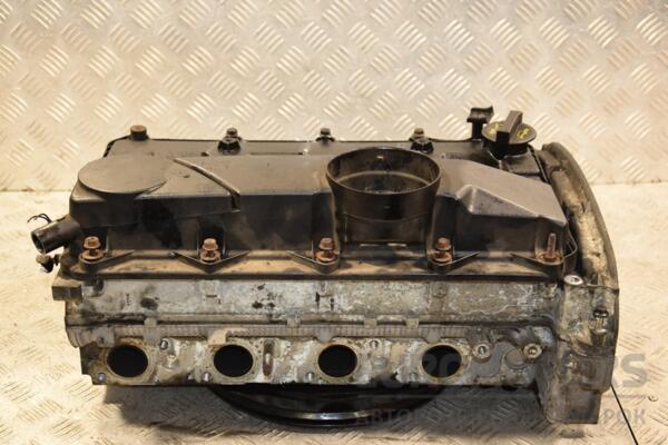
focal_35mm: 60
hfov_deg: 33.4
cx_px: 334
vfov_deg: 22.6
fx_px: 1113
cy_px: 222
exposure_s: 1/100
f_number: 4.8
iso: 800
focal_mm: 40
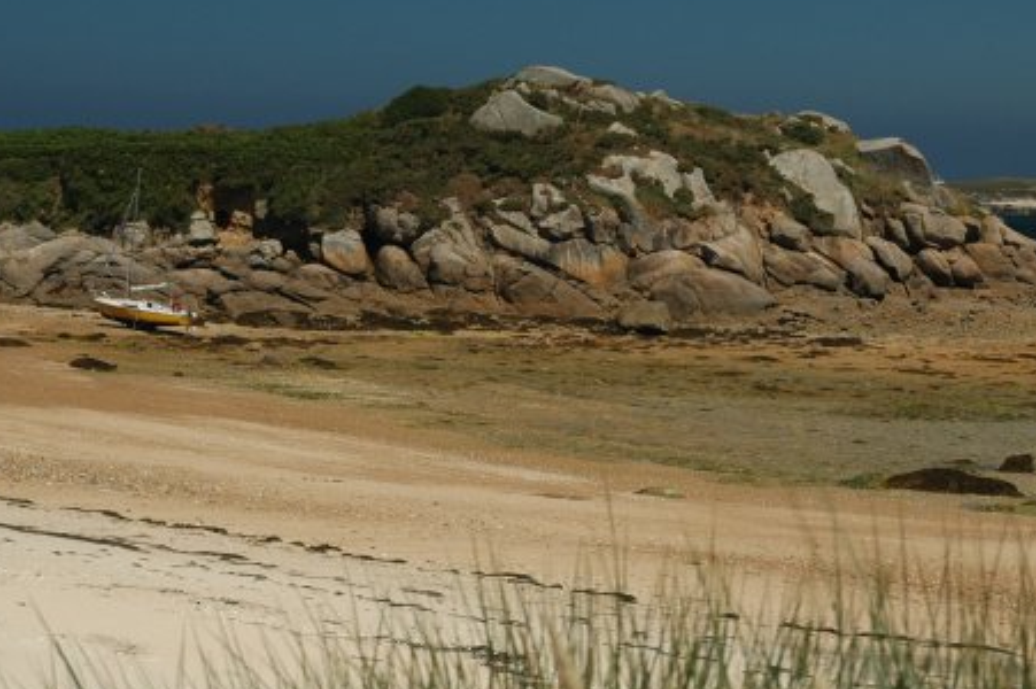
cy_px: 413
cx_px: 668
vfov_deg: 13.5
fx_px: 2904
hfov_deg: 20.2
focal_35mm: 101
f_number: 5.6
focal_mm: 38
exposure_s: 1/400
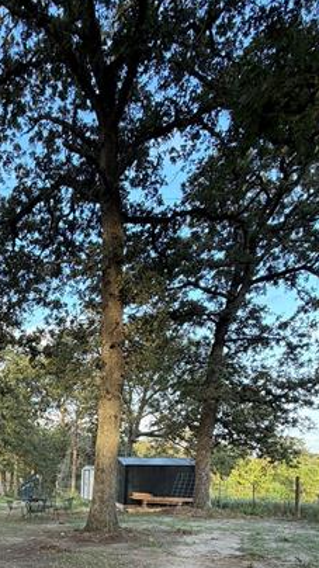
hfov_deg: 34.7
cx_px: -30
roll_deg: +0.3
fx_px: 436
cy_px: 503
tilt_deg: -5.3
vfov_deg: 57.5
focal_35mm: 29
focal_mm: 2.22
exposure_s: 1/121
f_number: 2.2
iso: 80
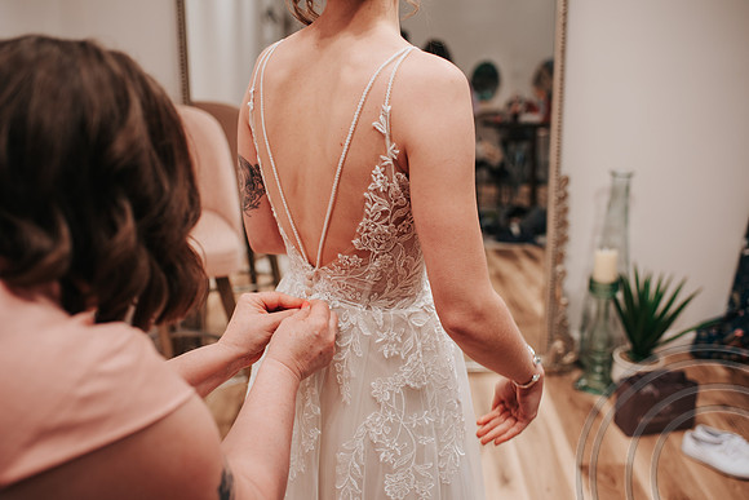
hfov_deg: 54.4
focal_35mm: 35
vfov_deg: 37.9
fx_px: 728
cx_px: 374
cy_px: 250
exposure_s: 1/125
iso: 250
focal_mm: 35
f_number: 2.8
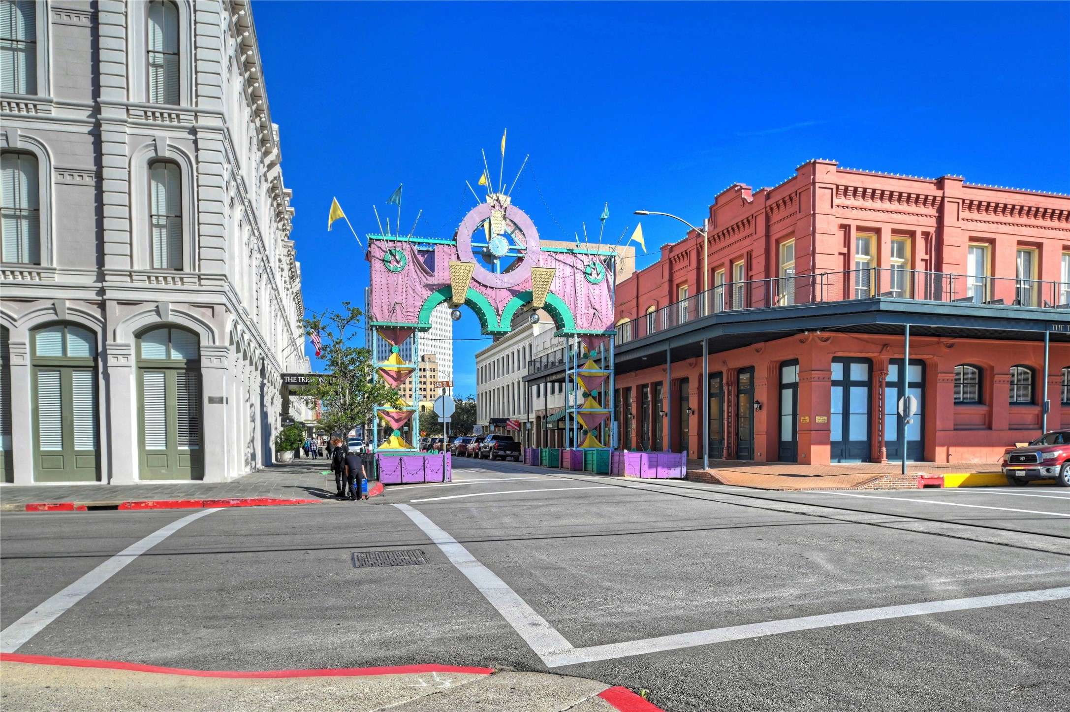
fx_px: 713
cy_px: 356
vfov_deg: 53.1
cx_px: 535
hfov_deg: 73.8
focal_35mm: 24
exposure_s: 1/500
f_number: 9.5
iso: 400
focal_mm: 24
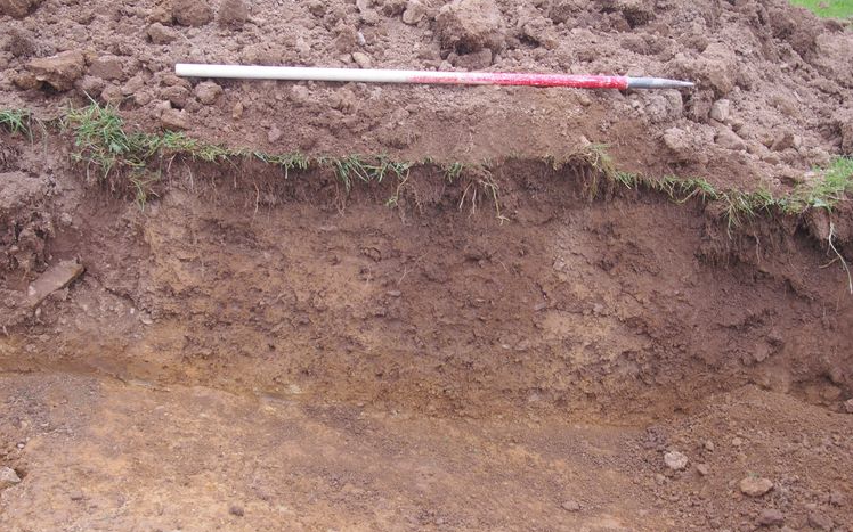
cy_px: 265
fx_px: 1104
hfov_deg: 42.2
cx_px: 426
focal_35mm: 48
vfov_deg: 27.1
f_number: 5.6
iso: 400
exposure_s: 1/30
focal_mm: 31
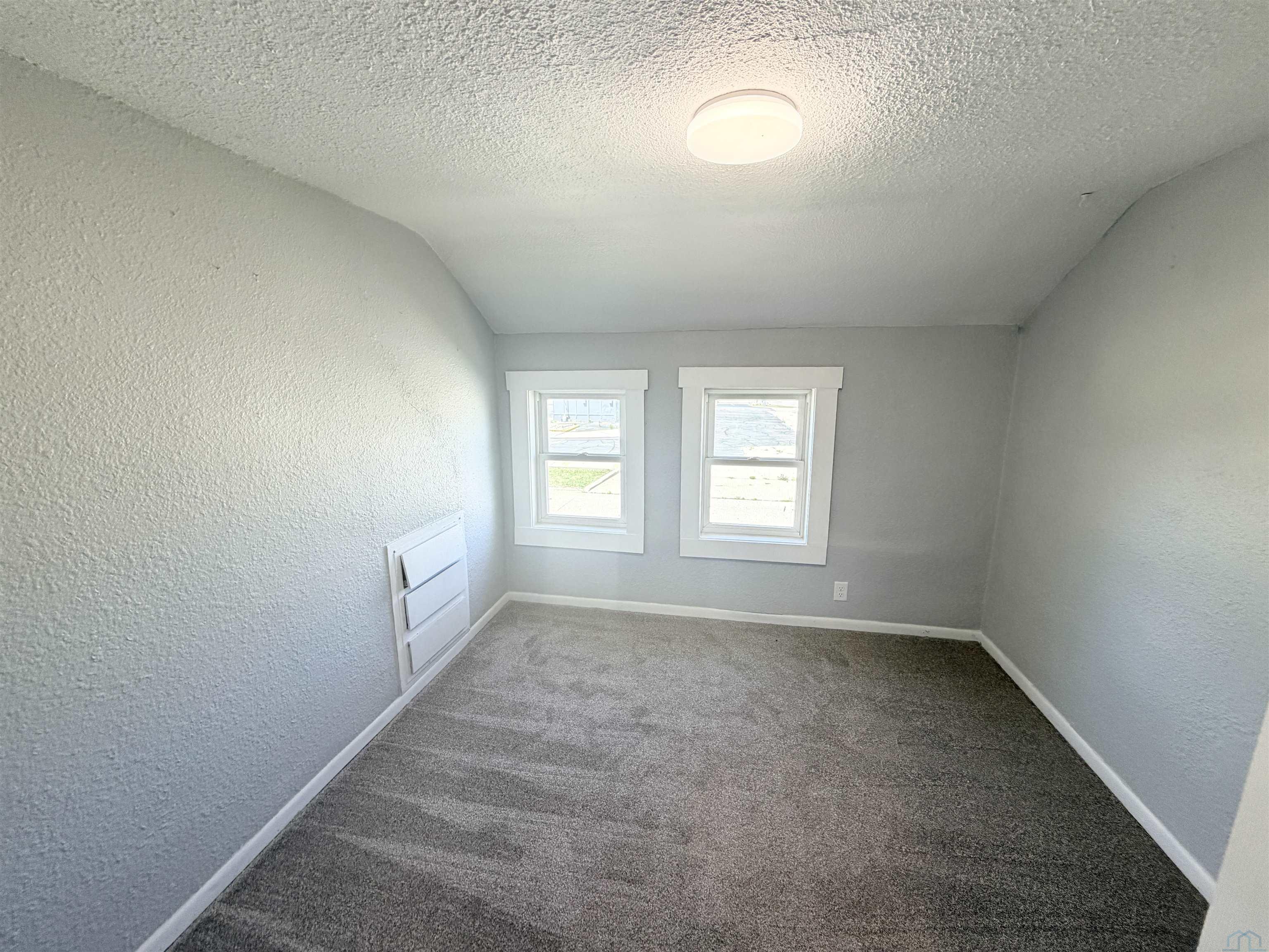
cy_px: 476
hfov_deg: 102.1
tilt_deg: -11.0
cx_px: 634
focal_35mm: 14
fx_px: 513
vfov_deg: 85.7
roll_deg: +0.0
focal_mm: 2.22
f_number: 2.2
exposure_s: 1/120
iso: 160
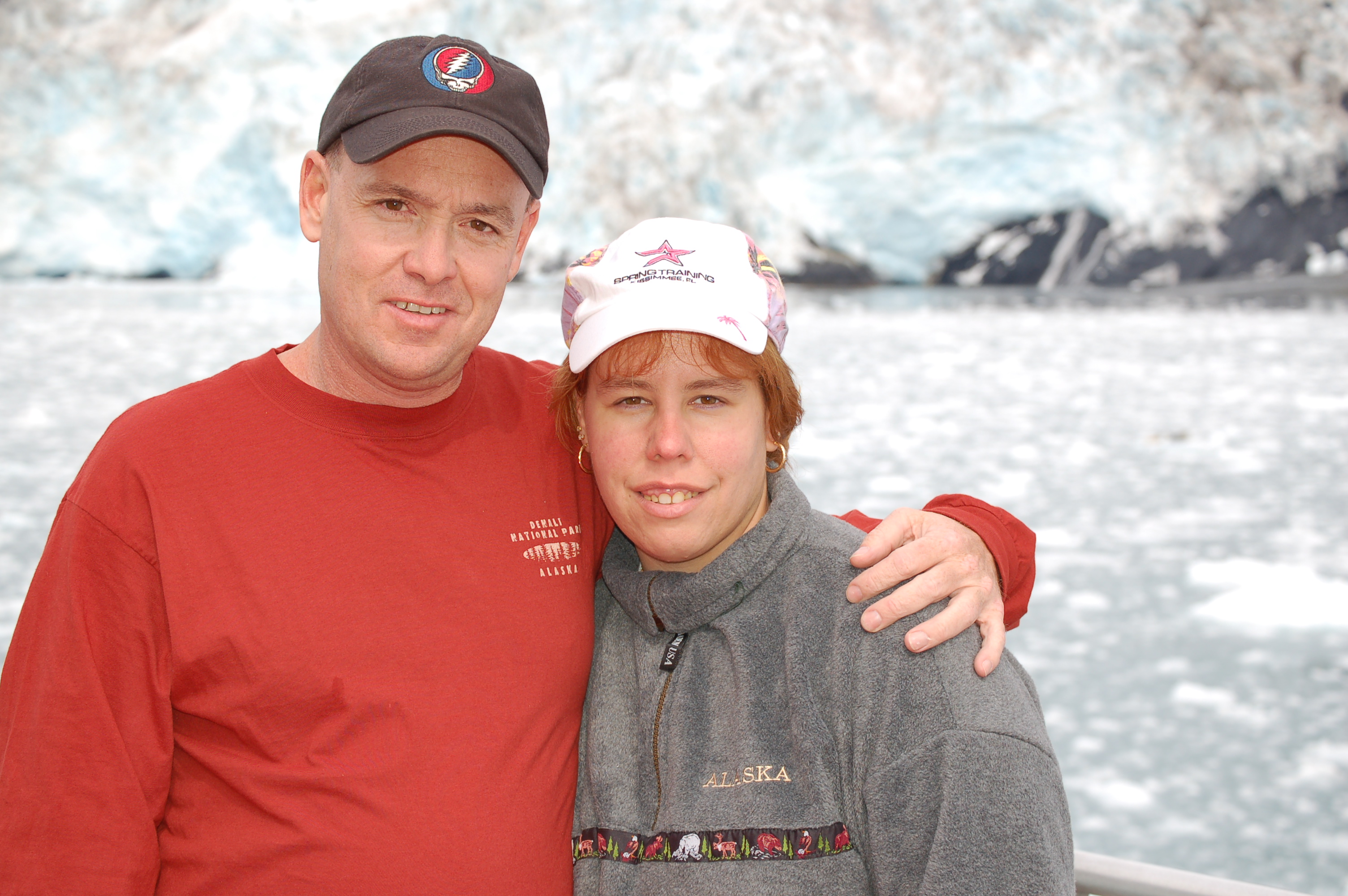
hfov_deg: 24.6
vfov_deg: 16.5
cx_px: 674
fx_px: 3086
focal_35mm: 82
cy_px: 448
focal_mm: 55
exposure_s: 1/500
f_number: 7.1
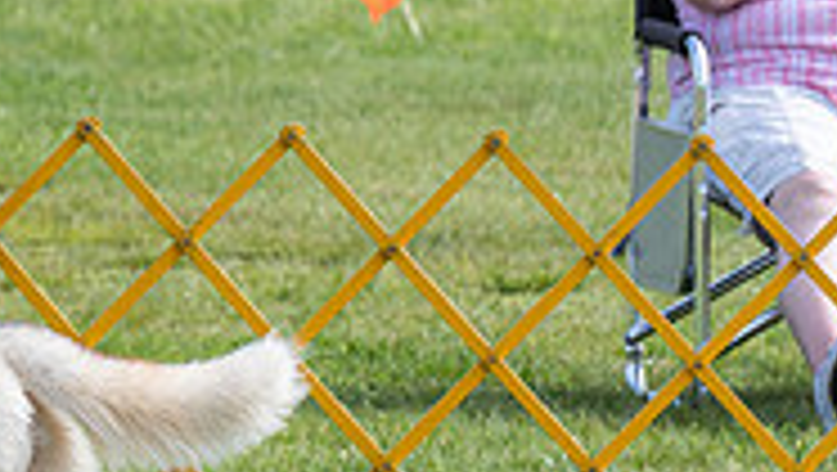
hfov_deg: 3.8
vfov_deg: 2.2
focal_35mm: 562
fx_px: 12484
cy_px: 38
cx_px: -492
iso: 400
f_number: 5.6
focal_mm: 140
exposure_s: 1/1250
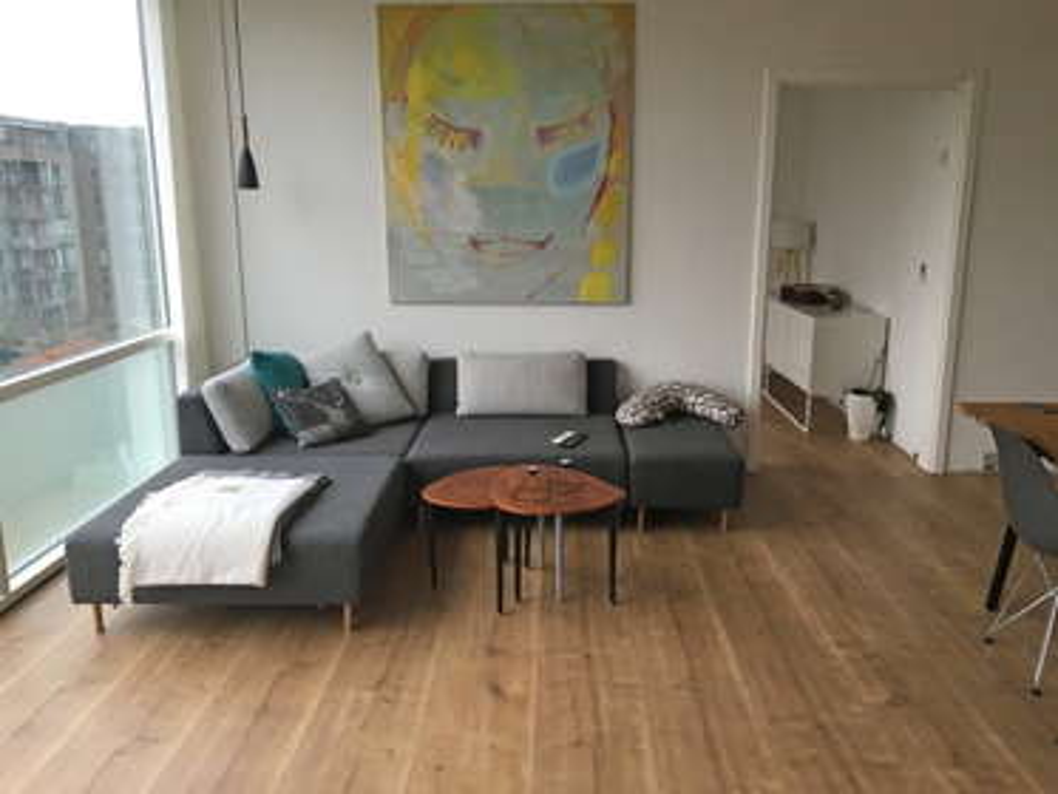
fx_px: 887
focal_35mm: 29
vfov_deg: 48.3
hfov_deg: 61.6
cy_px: 397
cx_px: 529
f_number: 2.2
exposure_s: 1/33
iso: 25
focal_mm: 4.15
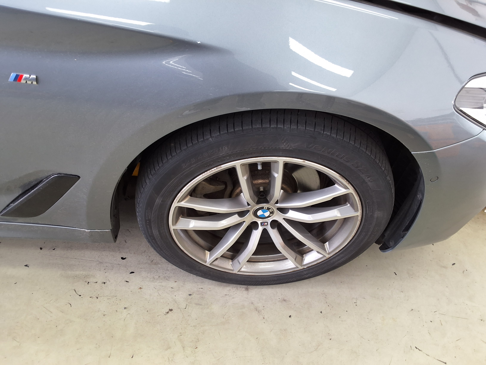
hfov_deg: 63.4
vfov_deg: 49.7
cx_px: 243
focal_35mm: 28
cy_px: 182
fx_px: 393
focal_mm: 2.91
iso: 50
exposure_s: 1/40
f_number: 1.9
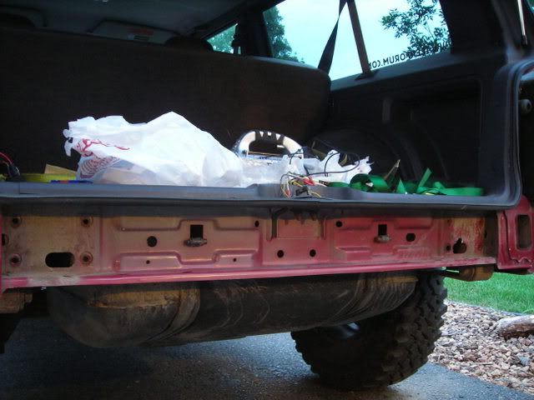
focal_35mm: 38
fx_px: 586
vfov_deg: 37.7
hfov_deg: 49.0
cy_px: 200
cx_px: 267
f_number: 3.2
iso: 200
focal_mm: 6.3
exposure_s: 1
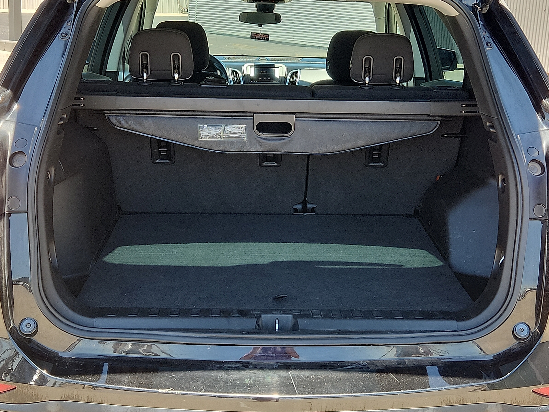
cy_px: 206
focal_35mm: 23
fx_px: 365
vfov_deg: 58.9
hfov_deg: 73.9
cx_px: 274
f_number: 1.8
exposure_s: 1/263
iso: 50
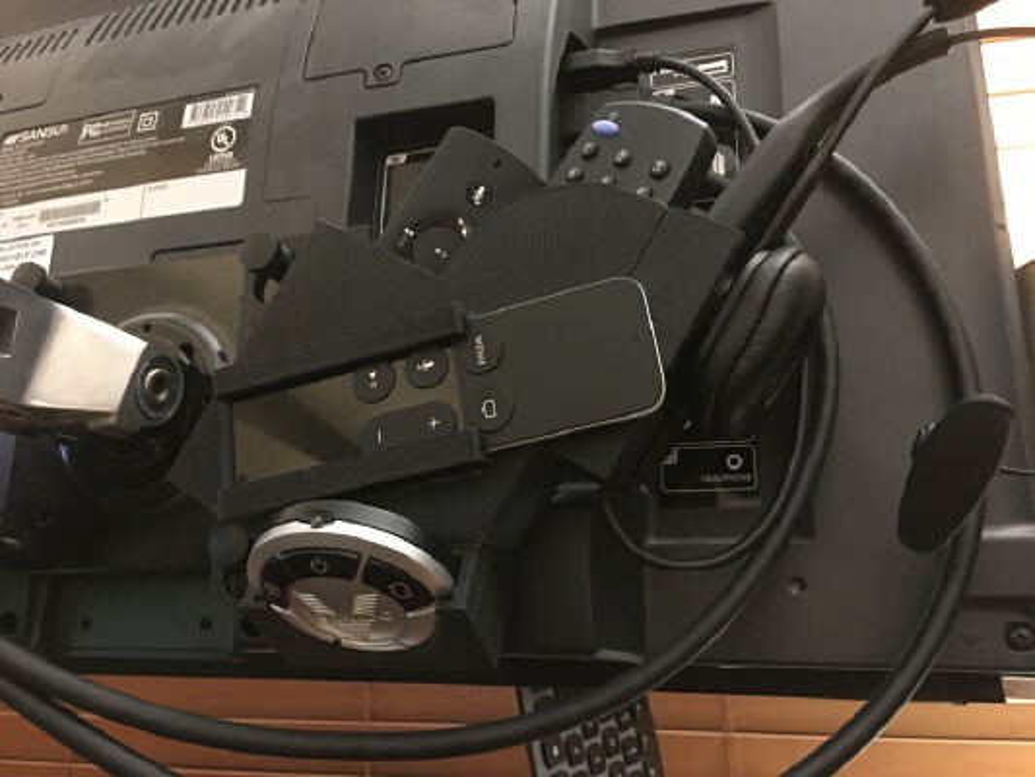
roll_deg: +1.3
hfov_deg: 61.6
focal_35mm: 29
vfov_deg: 48.2
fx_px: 867
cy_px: 388
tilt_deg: +8.3
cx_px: 518
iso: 160
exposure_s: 1/4
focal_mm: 4.15
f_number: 2.2
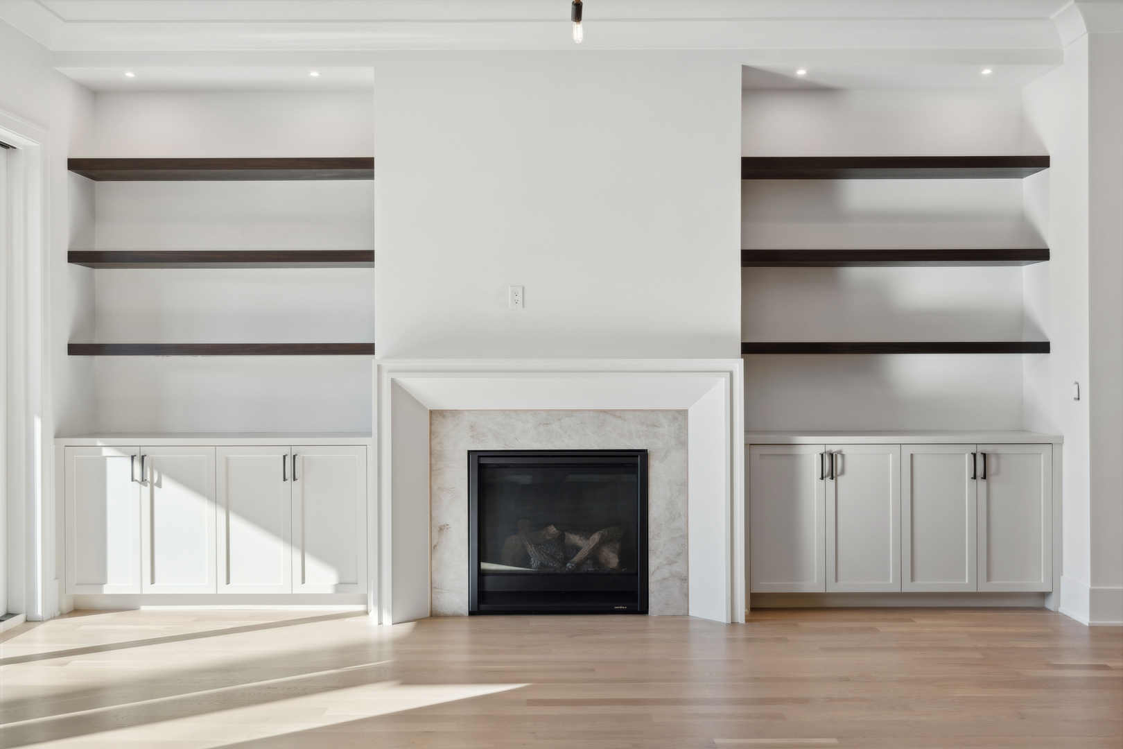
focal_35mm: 31
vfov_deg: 42.3
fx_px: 967
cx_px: 562
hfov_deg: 60.3
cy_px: 374
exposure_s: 1/125
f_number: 8
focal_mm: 31
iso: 320
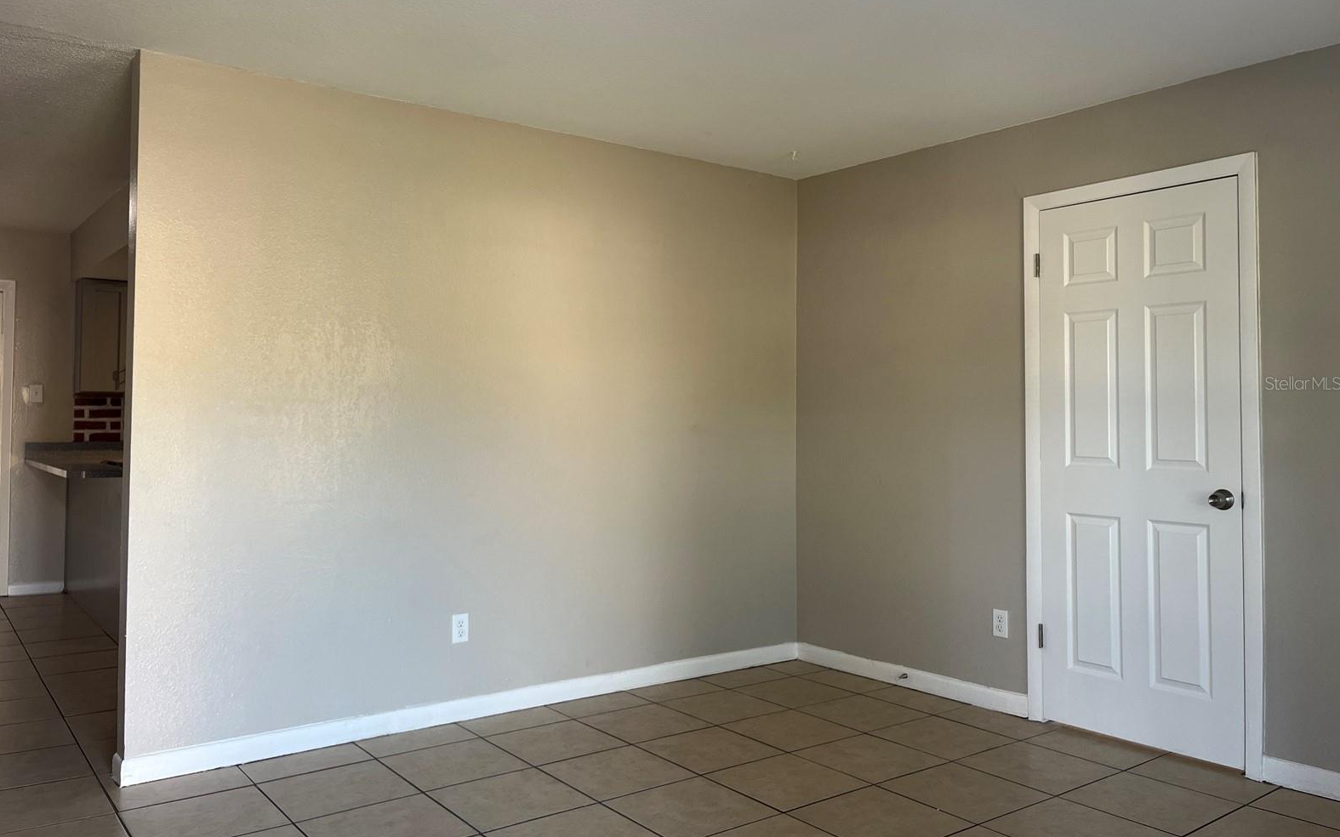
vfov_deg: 44.5
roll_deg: -0.3
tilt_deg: +1.6
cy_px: 383
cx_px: 664
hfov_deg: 66.5
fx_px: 1022
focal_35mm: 28
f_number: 1.6
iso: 100
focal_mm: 5.1
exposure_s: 1/121
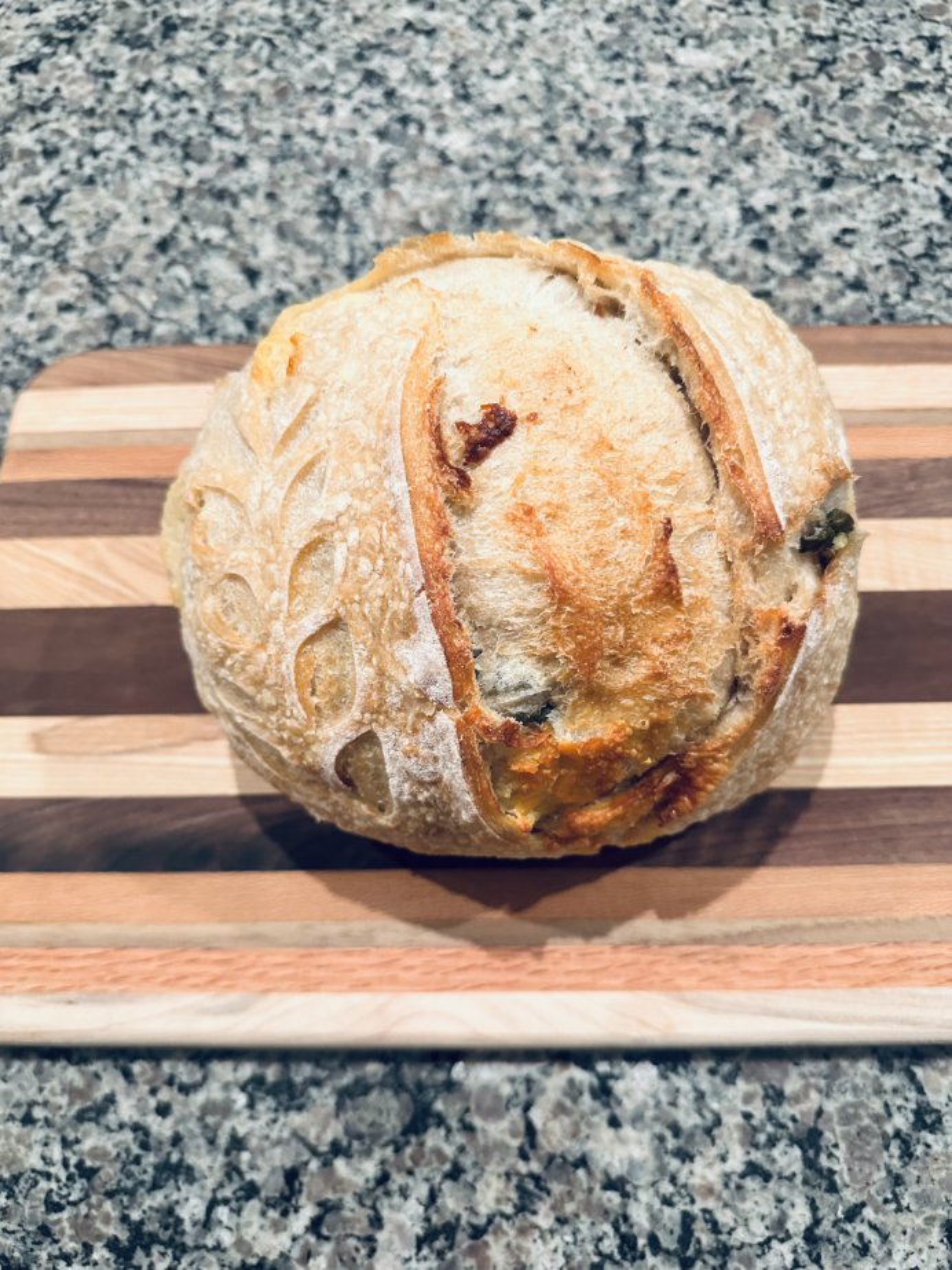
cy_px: 635
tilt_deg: -69.3
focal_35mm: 24
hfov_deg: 56.8
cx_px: 476
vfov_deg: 71.6
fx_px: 880
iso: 500
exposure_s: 1/60
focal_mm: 6.86
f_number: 1.78
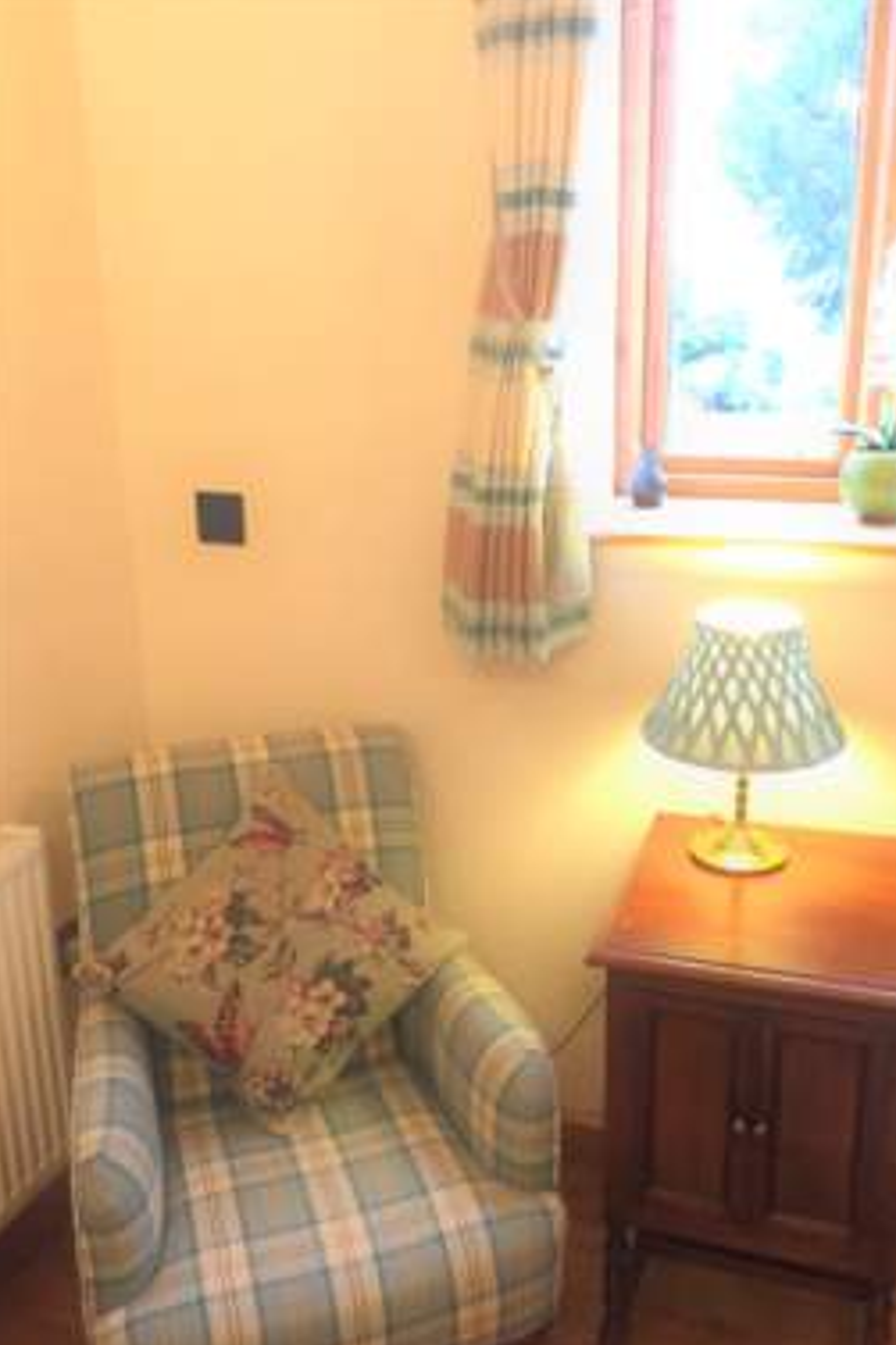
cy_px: 706
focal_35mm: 32
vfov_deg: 58.7
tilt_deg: -18.3
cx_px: 518
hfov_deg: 41.0
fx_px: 1196
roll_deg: +0.3
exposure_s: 1/25
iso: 250
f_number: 2.2
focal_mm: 4.15
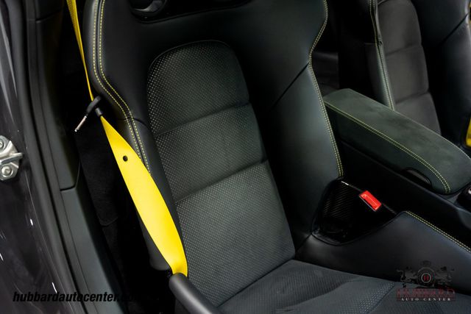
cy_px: 157
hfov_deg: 46.4
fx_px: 550
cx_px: 236
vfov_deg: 31.9
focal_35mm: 42
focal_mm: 42
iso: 3200
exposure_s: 1/60
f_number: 4
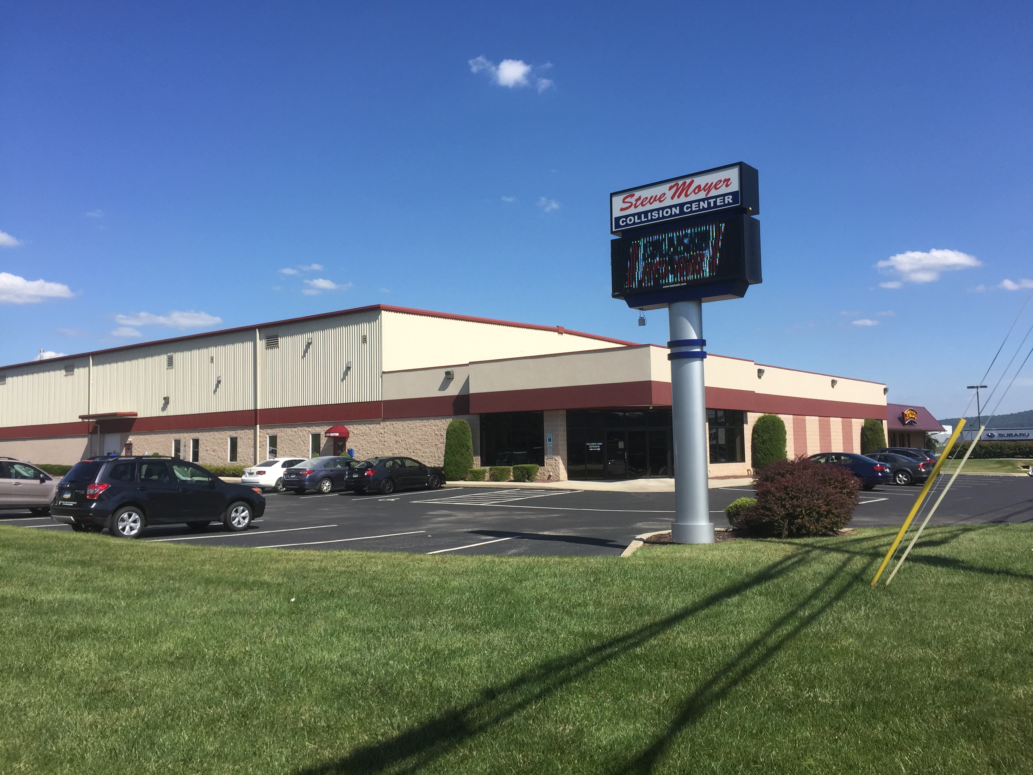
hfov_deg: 61.7
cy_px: 388
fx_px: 865
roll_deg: -0.2
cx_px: 516
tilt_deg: +4.8
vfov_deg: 48.2
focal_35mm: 29
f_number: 2.2
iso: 32
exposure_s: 1/2083
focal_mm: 4.15
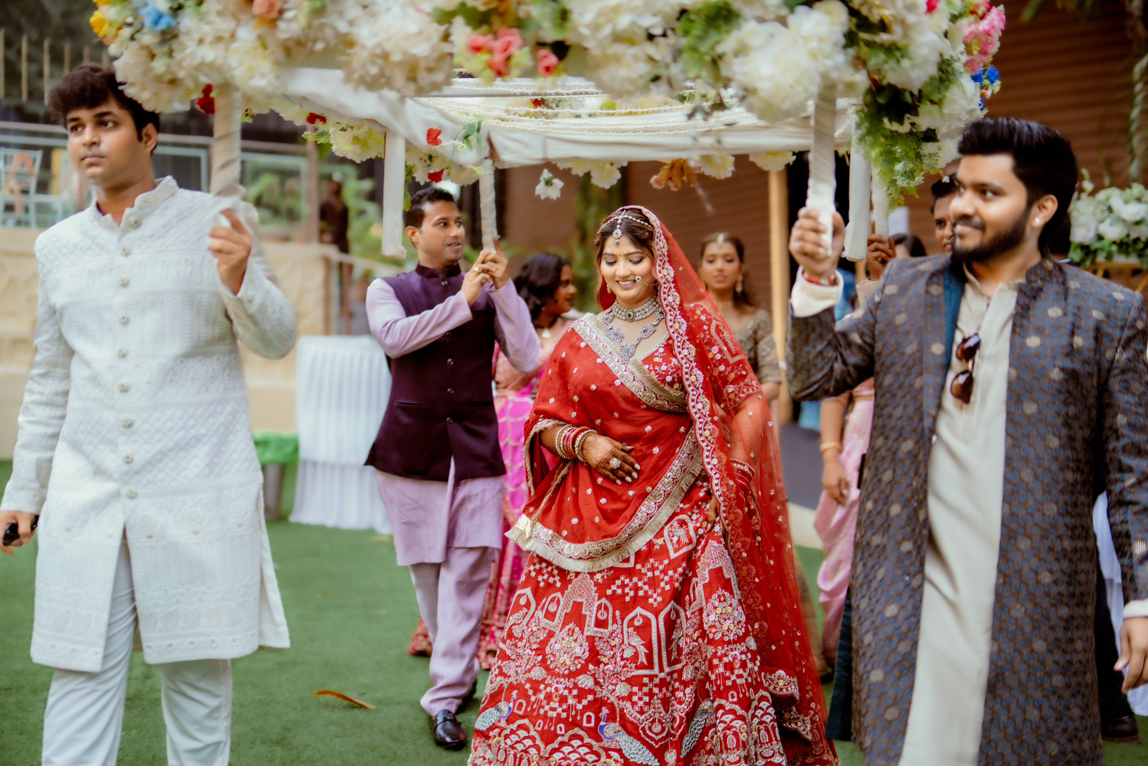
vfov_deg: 27.0
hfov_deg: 39.6
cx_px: 574
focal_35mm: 50
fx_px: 1595
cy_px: 383
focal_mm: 50
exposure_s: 1/200
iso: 1000
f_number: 1.4
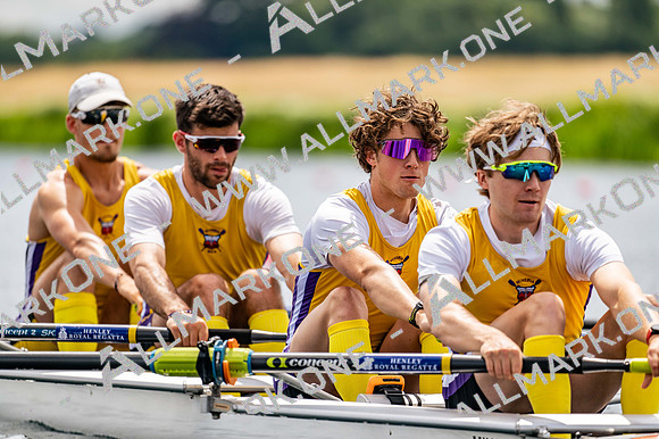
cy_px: 220
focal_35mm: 400
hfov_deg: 5.2
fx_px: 7319
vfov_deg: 3.4
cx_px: 330
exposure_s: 1/2500
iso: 250
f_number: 4.5
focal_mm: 400
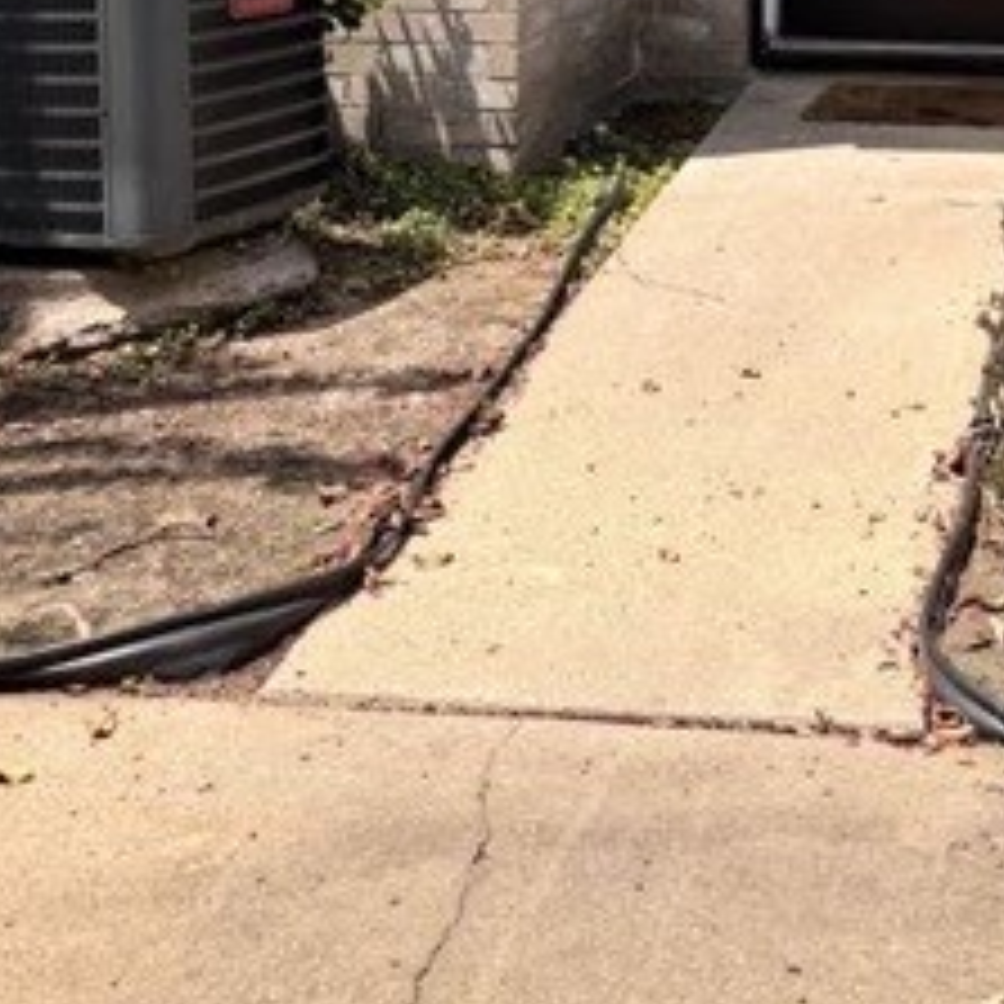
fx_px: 2002
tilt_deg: -0.2
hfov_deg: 27.2
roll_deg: -1.2
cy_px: -216
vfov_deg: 25.2
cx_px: 900
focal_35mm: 61
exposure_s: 1/3145
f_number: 1.78
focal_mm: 6.76
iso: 80
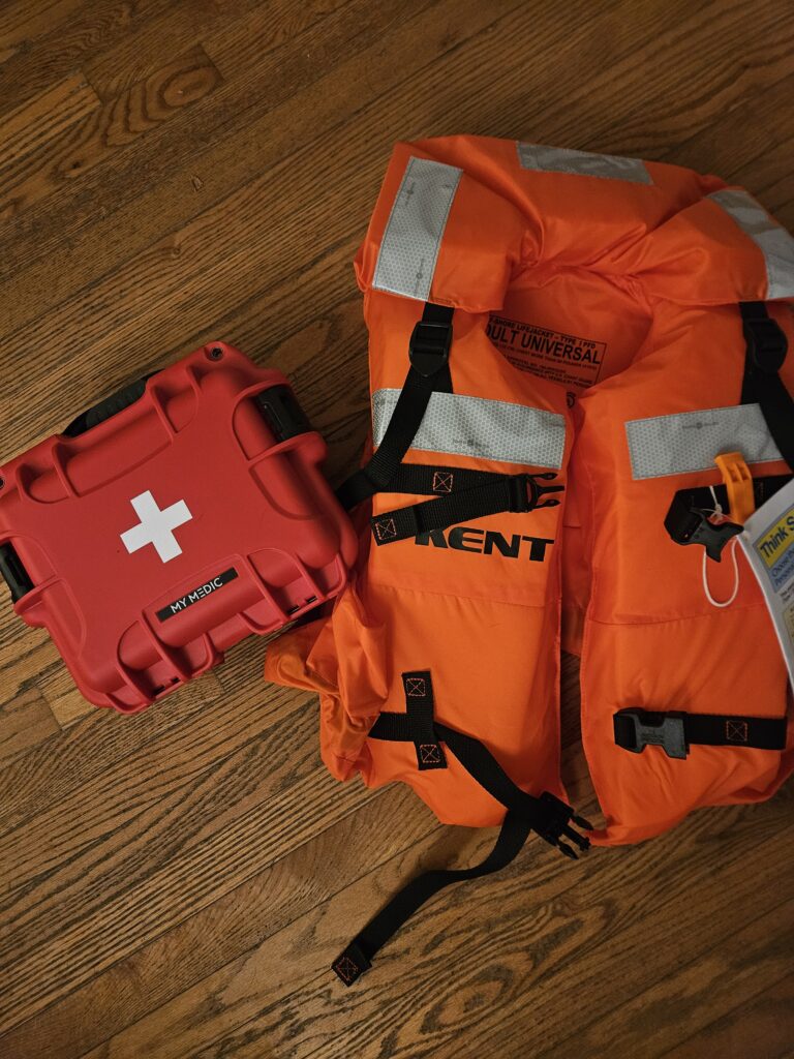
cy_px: 530
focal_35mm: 23
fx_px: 703
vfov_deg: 73.9
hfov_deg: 58.9
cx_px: 397
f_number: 1.8
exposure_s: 1/24
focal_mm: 5.4
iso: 800
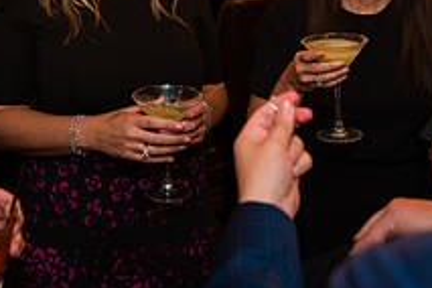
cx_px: 139
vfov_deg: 19.7
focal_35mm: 66
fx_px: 792
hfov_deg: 30.3
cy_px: -30
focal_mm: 24
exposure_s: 1/200
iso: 1600
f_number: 3.2
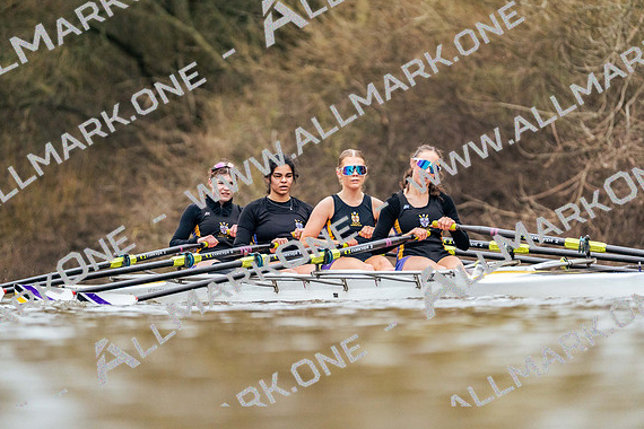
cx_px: 324
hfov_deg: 3.4
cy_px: 213
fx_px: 10929
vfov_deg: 2.3
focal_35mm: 611
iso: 5000
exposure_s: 1/2000
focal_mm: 600
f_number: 6.3
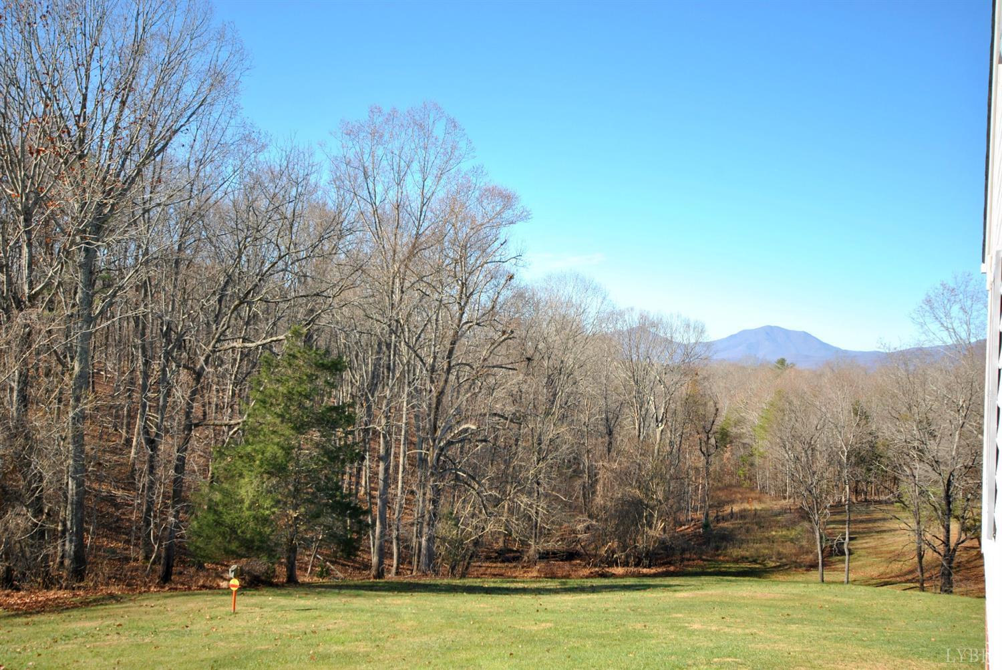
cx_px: 501
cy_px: 335
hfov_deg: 61.9
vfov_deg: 43.7
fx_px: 836
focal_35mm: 30
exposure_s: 1/160
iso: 100
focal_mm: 20
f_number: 6.3
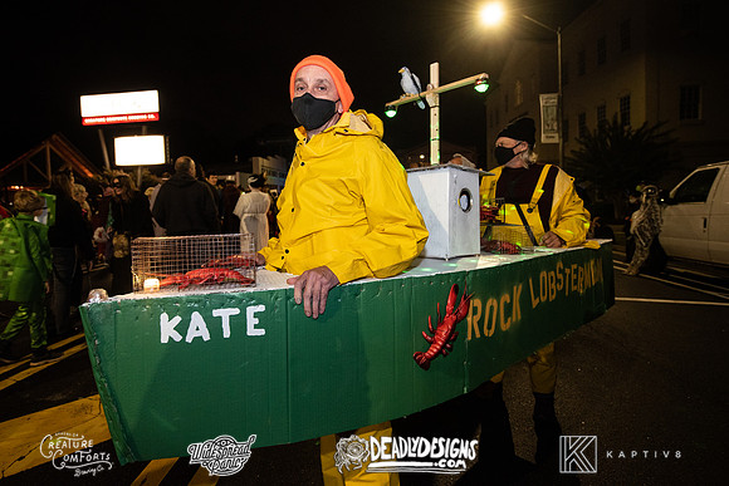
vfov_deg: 64.8
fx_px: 382
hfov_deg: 87.0
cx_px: 325
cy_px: 217
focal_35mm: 19
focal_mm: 17
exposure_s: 1/80
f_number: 3.5
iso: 2000
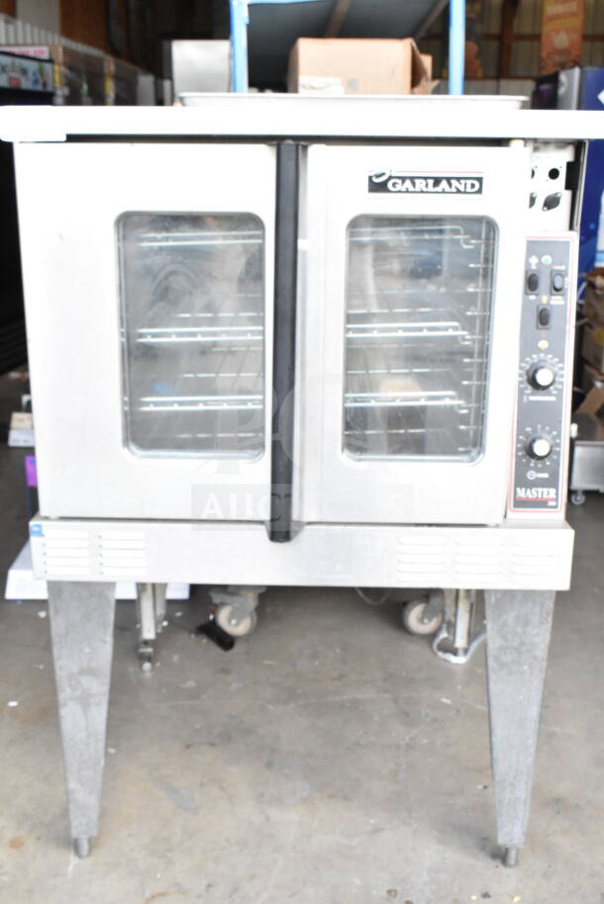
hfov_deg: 35.5
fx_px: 943
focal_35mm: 38
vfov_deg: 51.3
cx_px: 302
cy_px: 452
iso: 1600
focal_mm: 25
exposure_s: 1/250
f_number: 8
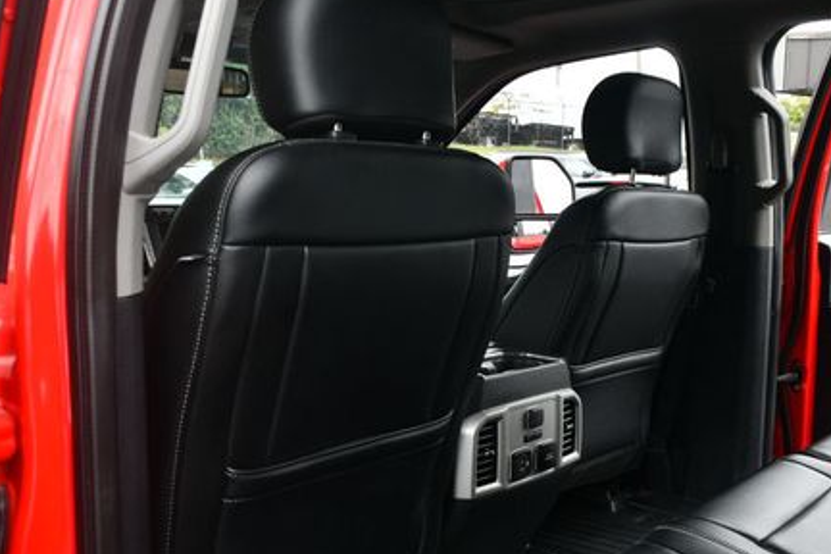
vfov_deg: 33.2
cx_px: 467
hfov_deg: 48.3
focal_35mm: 40
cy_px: 356
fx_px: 923
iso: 280
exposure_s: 1/250
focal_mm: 18
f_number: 5.6
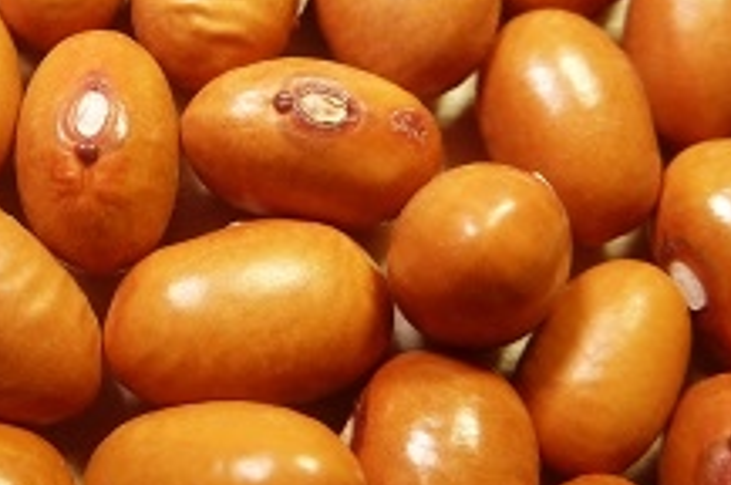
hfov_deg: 39.0
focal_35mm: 48
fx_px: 973
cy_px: 152
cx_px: 111
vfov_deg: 27.8
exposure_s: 1/100
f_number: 3.5
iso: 80
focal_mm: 4.1
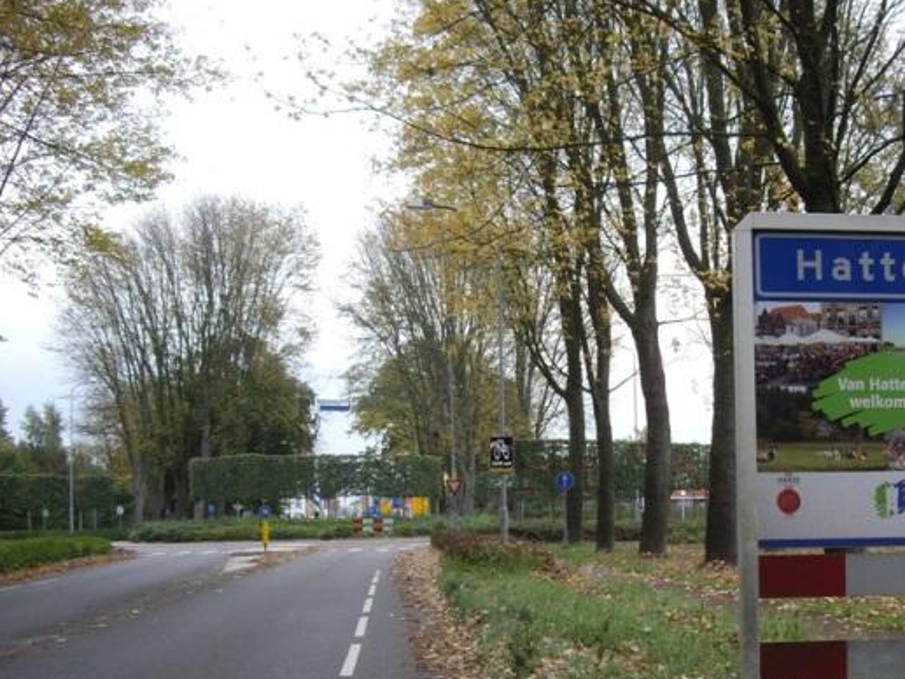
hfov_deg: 40.3
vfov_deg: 30.9
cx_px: 516
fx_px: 1229
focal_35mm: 47
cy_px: 383
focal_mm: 7.9
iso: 100
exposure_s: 1/125
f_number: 2.8
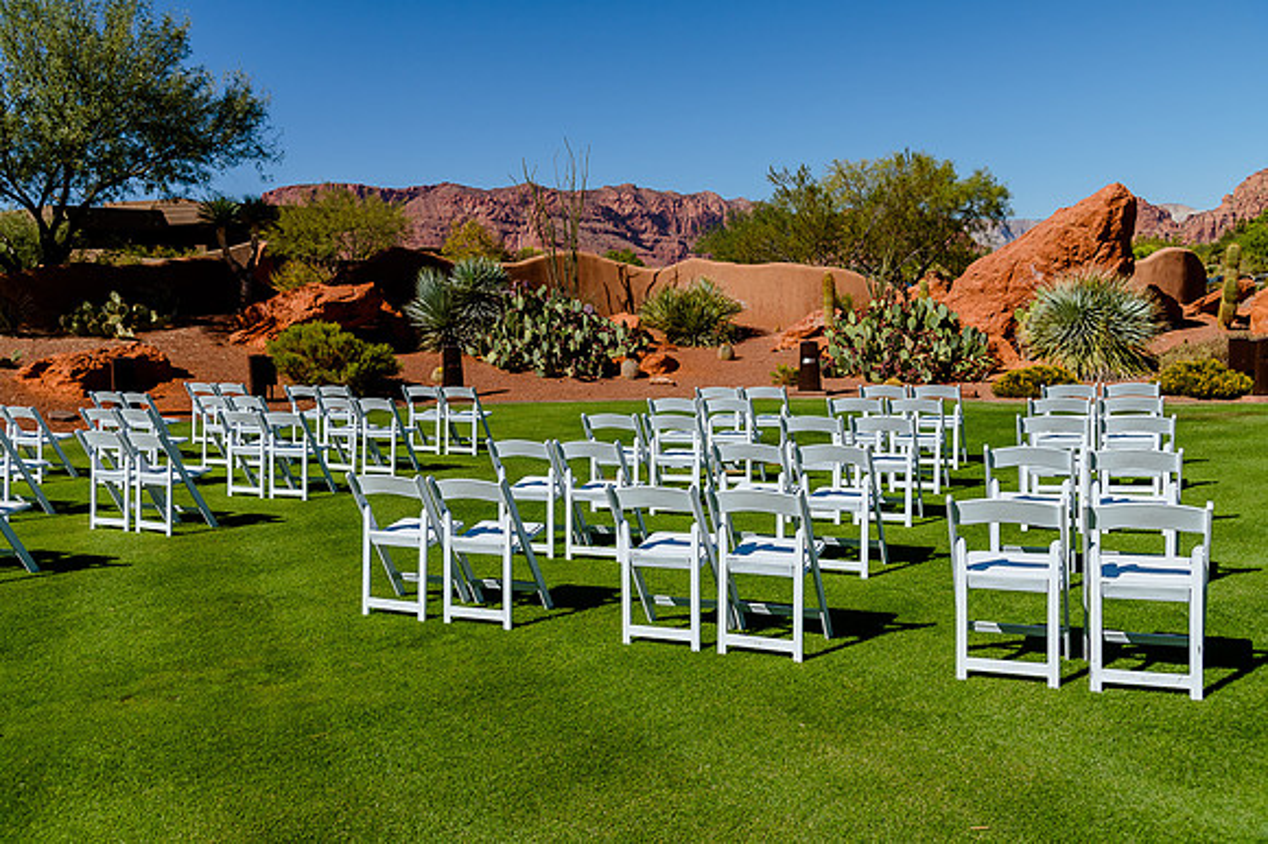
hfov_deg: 61.6
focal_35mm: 30
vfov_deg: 43.3
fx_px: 1064
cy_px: 422
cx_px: 634
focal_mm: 30
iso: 400
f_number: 6.3
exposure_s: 1/2500
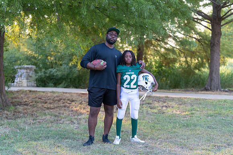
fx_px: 453
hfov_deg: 28.8
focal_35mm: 70
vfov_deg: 19.5
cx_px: 116
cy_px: 78
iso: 320
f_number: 2.8
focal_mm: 70
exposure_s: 1/320
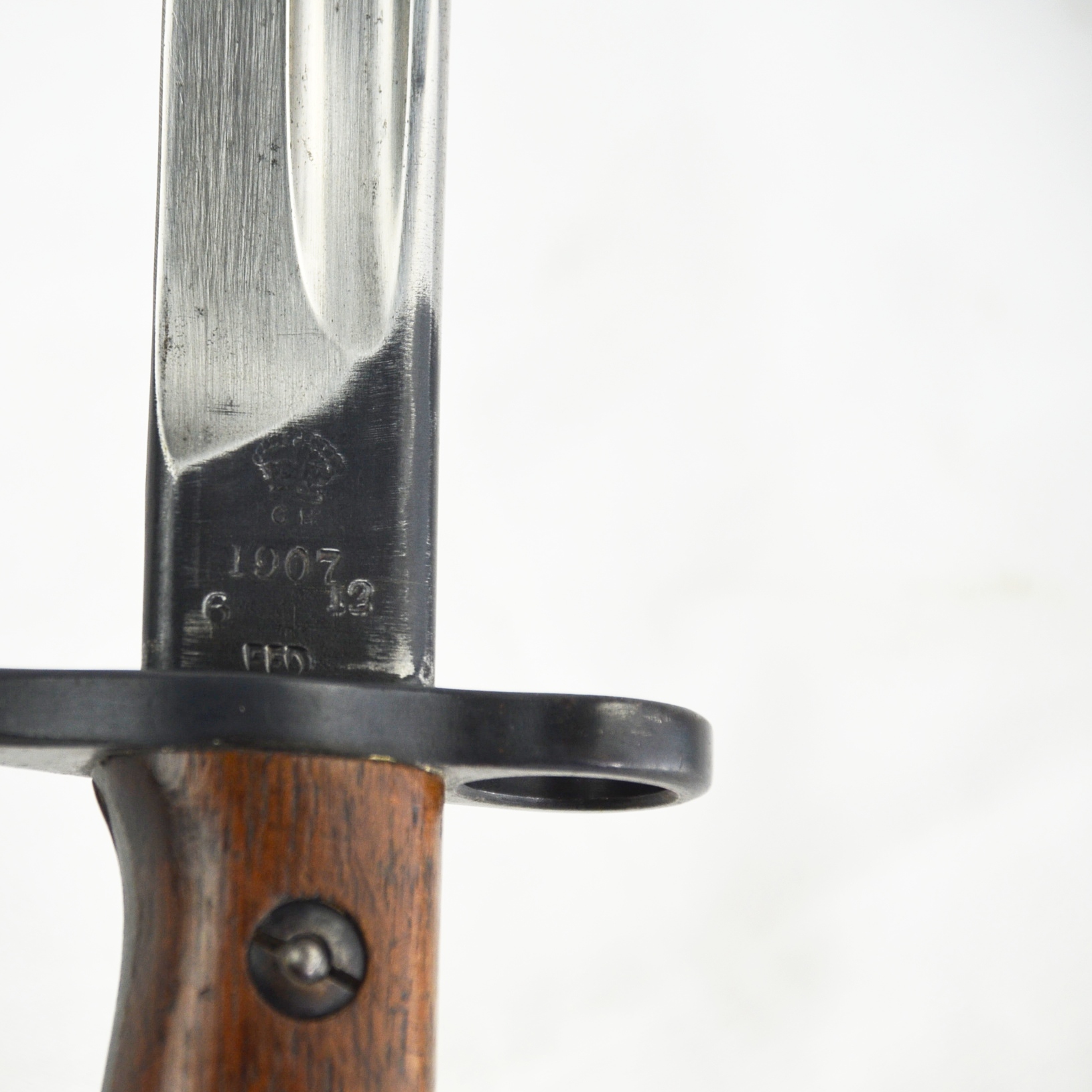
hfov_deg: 6.7
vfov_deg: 6.7
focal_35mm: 260
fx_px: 9267
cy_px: 546
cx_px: 321
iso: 450
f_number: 5.6
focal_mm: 135
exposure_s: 1/250
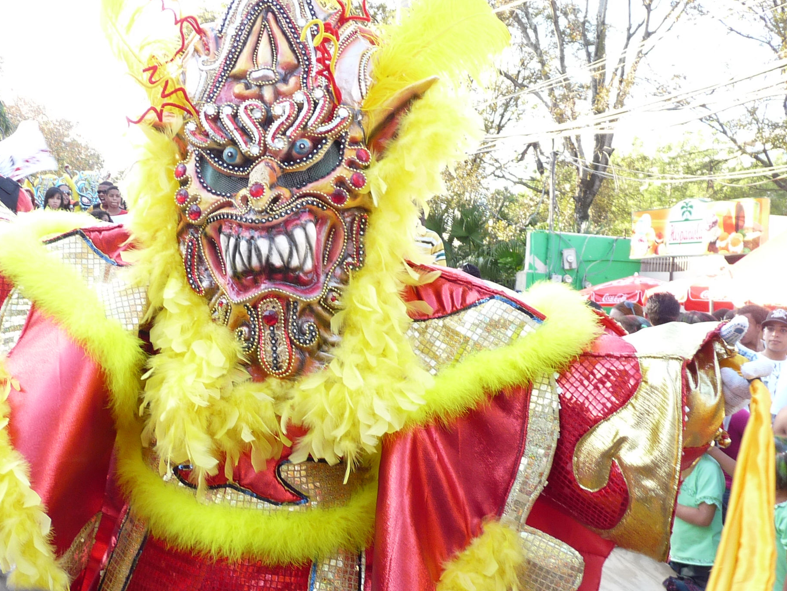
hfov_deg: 39.4
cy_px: 297
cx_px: 290
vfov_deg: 30.3
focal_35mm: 48
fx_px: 1091
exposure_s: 1/80
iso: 100
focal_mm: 4.8
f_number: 2.8
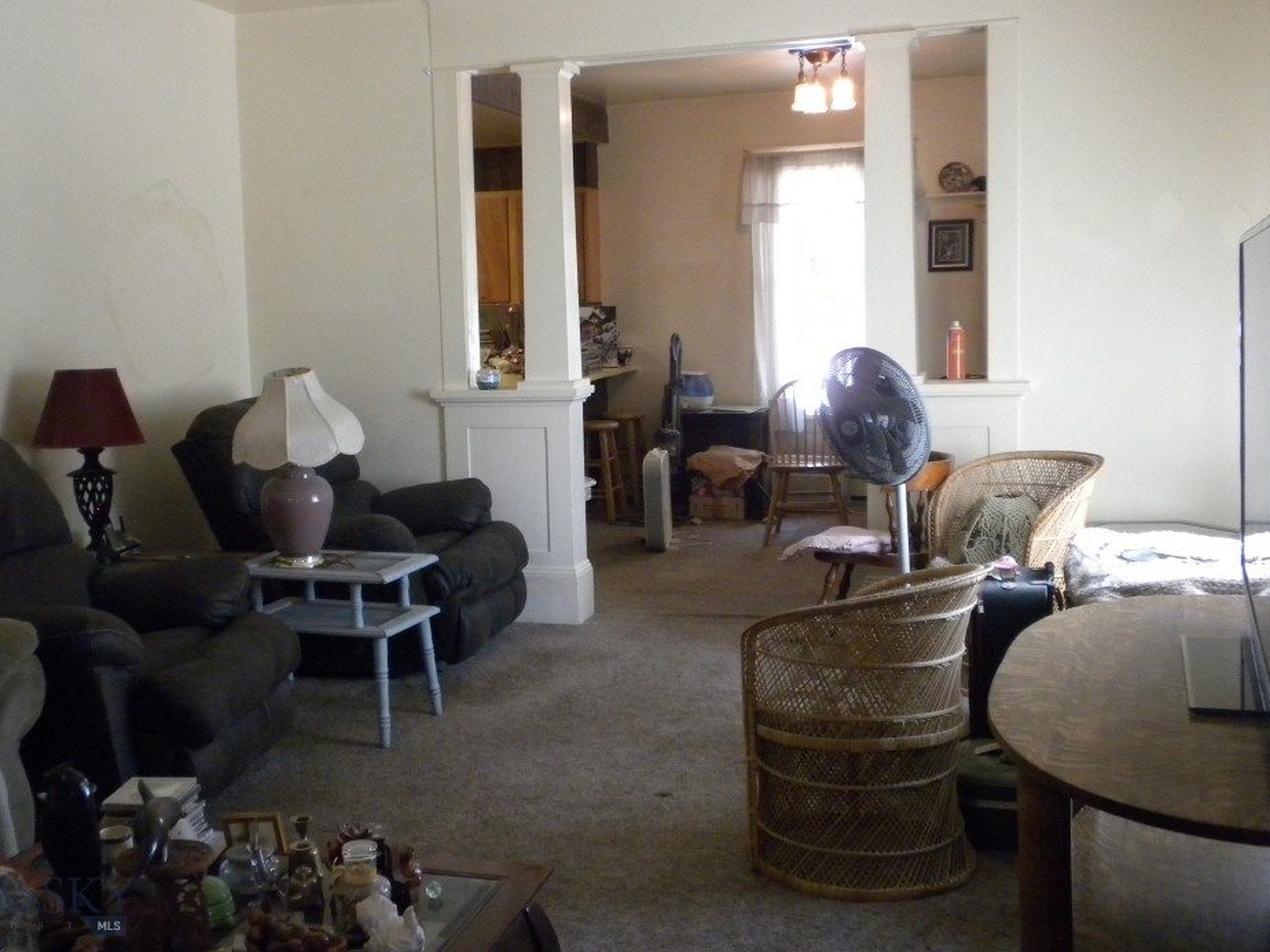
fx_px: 1504
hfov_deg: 45.7
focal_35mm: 41
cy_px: 427
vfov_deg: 35.1
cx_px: 572
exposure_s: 1/52.3
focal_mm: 6.6
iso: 400
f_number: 3.5
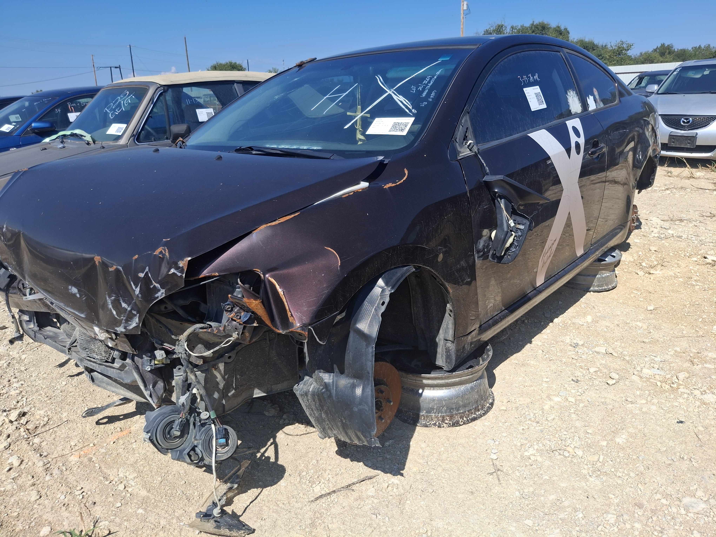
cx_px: 358
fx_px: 517
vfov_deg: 54.9
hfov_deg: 69.4
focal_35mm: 25
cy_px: 268
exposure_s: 1/2404
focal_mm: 4.69
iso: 32
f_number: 1.8
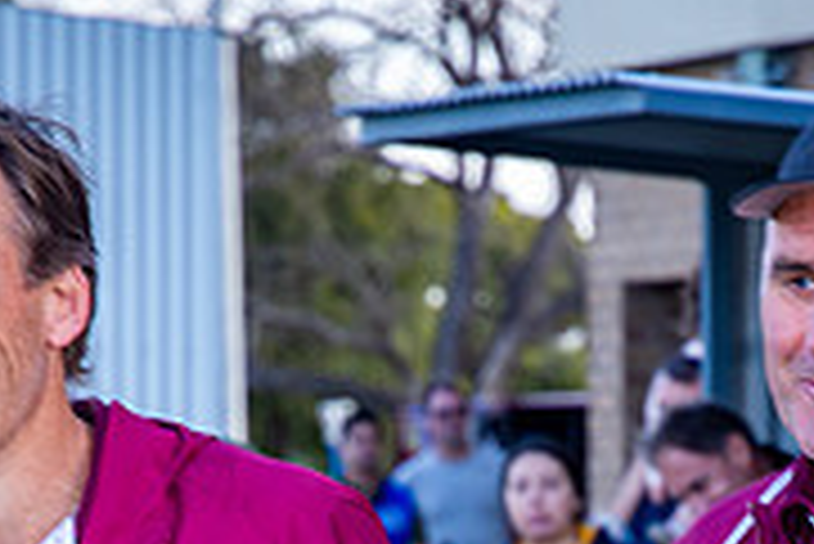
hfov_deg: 5.7
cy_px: 869
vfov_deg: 3.8
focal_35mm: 359
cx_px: 469
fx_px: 8124
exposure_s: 1/160
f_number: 4
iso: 220
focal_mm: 66
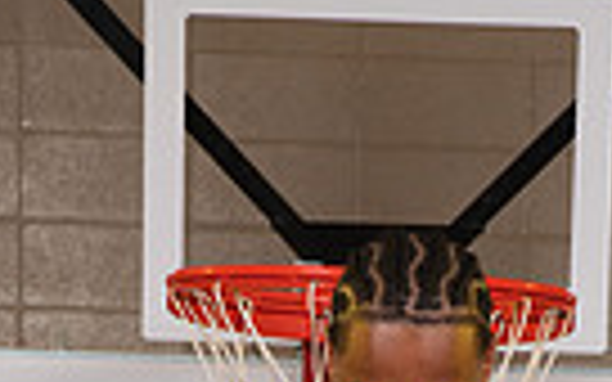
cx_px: 432
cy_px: 993
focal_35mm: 196
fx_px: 3269
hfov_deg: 10.7
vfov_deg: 6.3
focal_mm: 58
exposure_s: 1/320
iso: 320
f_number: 7.1
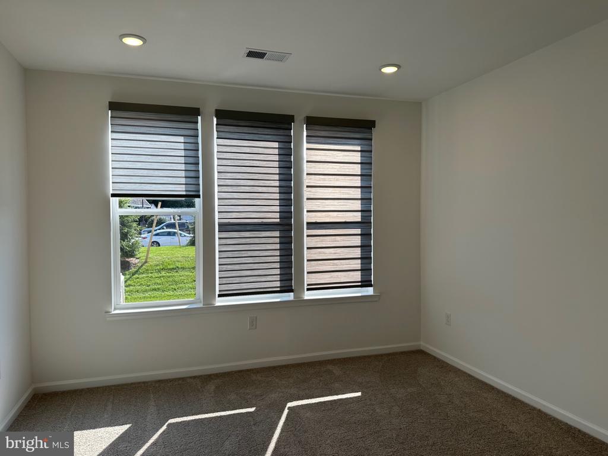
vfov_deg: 56.8
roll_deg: +0.0
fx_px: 422
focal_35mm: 24
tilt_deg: -1.3
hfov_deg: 71.6
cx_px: 304
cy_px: 228
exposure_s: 1/597
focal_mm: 6.86
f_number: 1.78
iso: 80
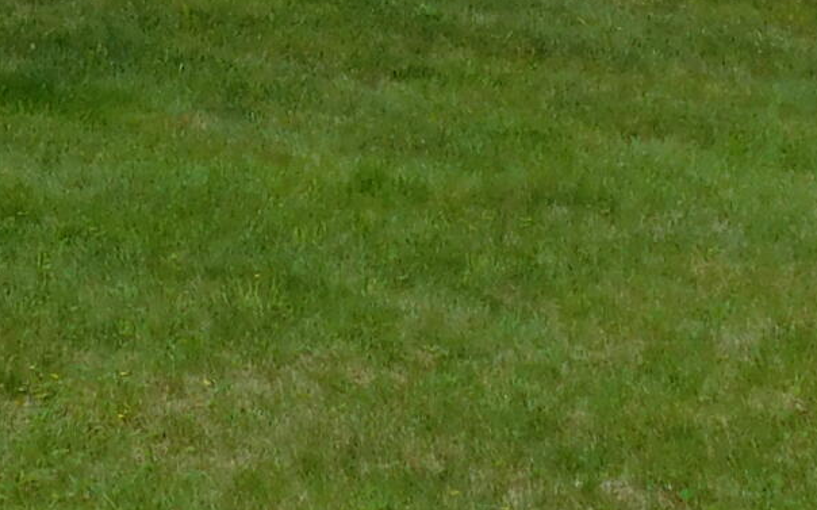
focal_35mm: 158
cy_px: -303
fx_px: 3517
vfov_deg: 8.1
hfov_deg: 13.2
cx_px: 248
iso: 125
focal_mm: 5.3
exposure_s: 1/640
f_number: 3.2
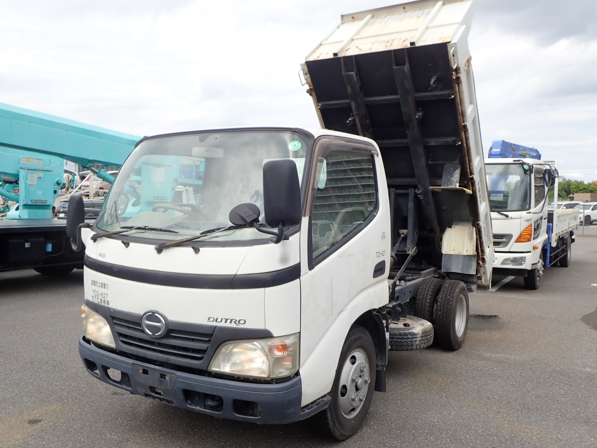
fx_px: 517
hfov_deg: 60.0
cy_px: 224
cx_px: 298
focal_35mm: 30
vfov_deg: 46.8
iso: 100
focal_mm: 5.5
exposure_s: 1/640
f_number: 3.2
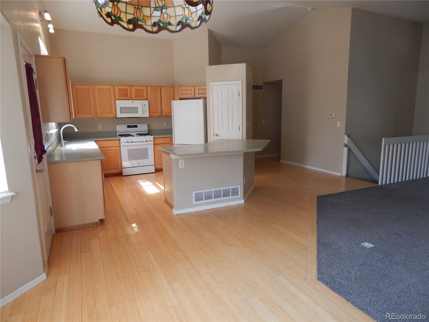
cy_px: 161
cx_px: 214
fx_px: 273
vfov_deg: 61.1
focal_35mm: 22
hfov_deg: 76.4
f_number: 3
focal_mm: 4
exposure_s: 1/60
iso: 125
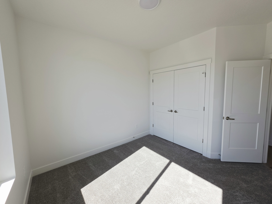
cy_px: 102
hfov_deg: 106.2
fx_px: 102
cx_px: 136
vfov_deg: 89.9
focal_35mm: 13
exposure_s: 1/474
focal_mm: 2.2
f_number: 1.9
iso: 32
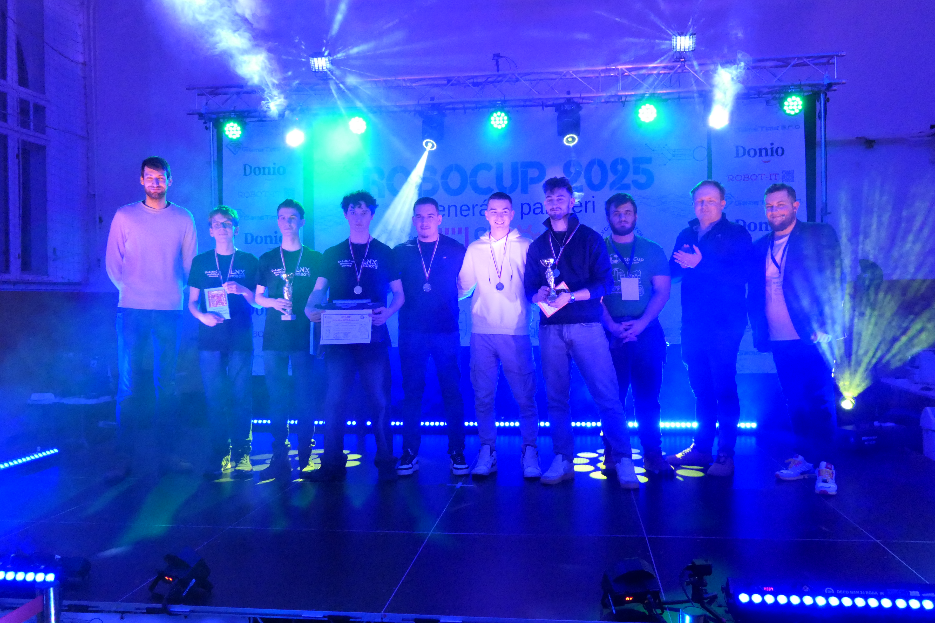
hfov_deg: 61.9
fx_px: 779
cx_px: 468
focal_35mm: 30
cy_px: 312
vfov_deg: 43.6
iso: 3200
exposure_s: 1/125
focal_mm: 11.1
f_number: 3.6
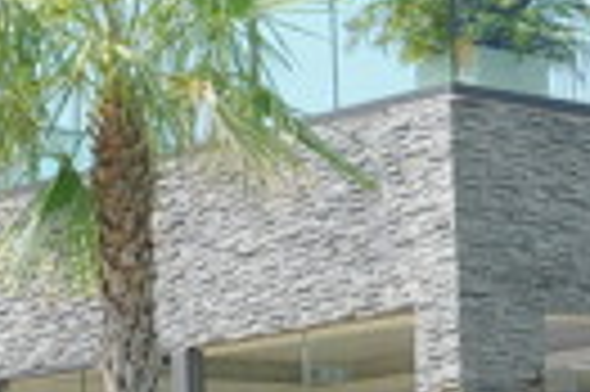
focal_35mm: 183
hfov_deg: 10.7
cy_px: 692
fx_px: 2995
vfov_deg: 7.3
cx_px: 977
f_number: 11
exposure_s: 1/500
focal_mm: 40
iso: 640
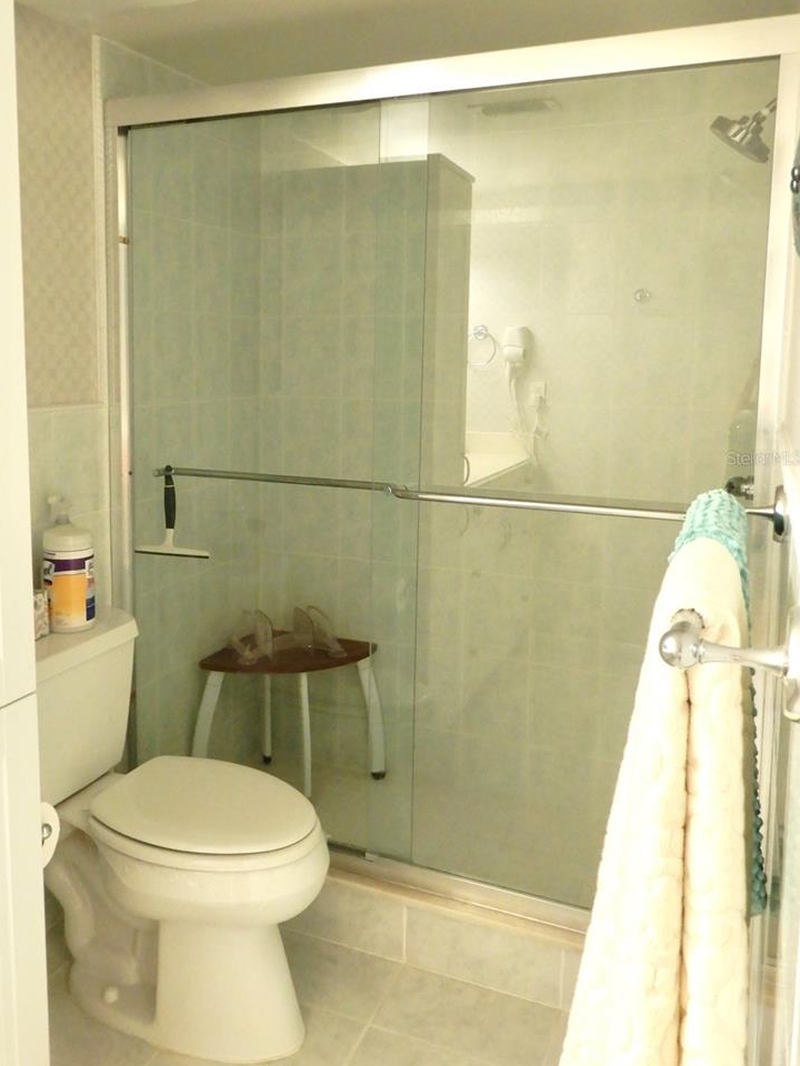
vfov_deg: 59.7
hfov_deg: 46.4
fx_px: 924
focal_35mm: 30
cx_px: 306
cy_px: 457
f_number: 3.4
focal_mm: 4.3
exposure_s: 1/30
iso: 280
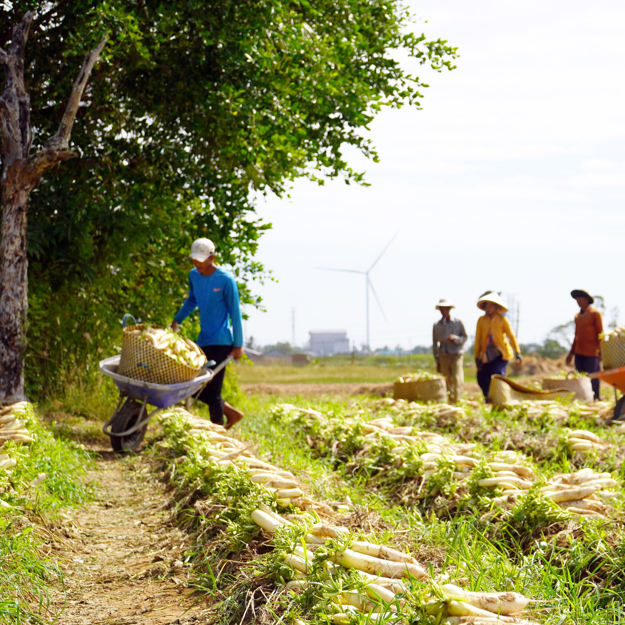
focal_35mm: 87
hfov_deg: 20.0
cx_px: 418
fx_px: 1770
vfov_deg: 20.0
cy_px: 314
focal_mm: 45
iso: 100
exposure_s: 1/800
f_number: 5
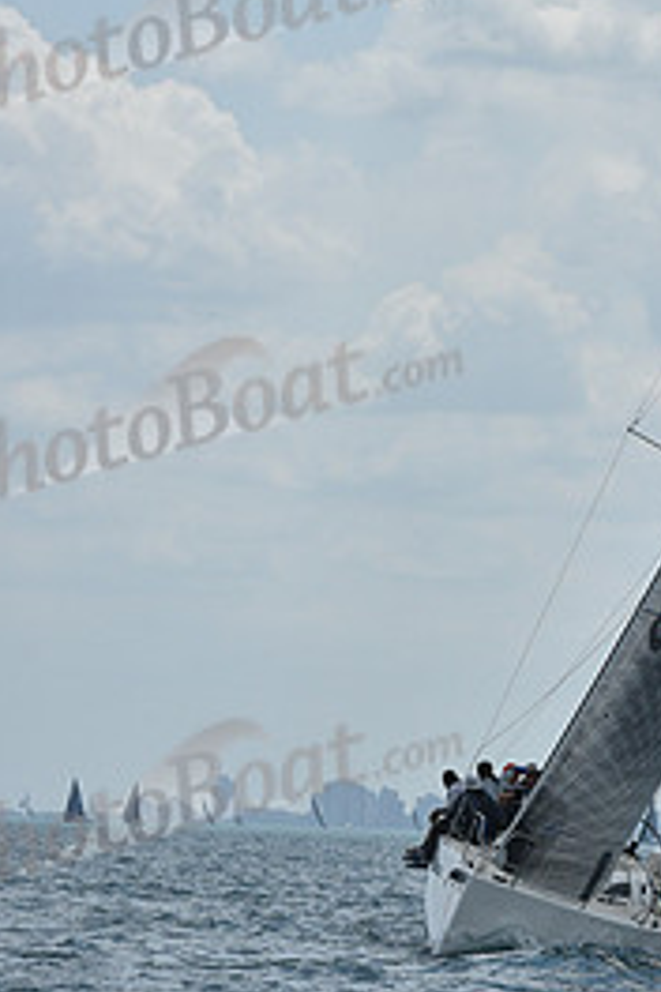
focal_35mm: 246
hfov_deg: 5.6
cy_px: 169
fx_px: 6775
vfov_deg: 8.4
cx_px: 659
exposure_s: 1/1250
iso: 250
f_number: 10
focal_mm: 112
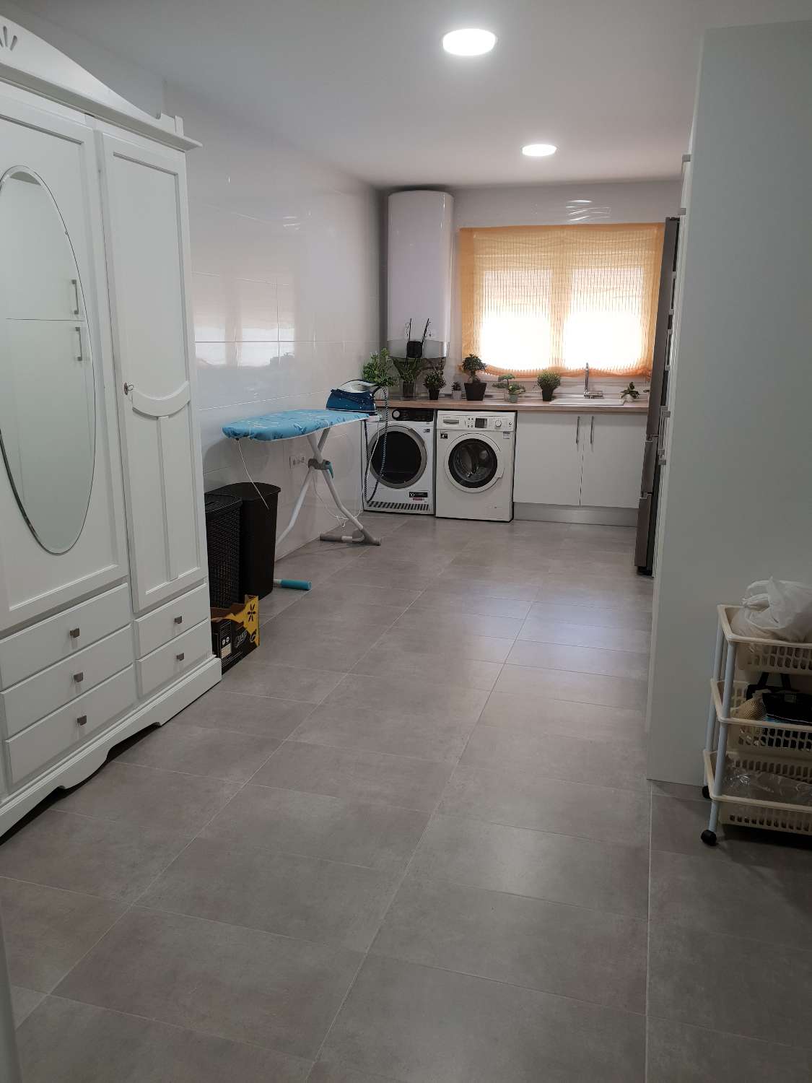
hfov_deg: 53.1
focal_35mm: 26
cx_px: 406
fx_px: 813
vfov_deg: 67.3
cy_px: 542
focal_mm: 4.3
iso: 80
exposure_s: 1/50
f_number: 2.4
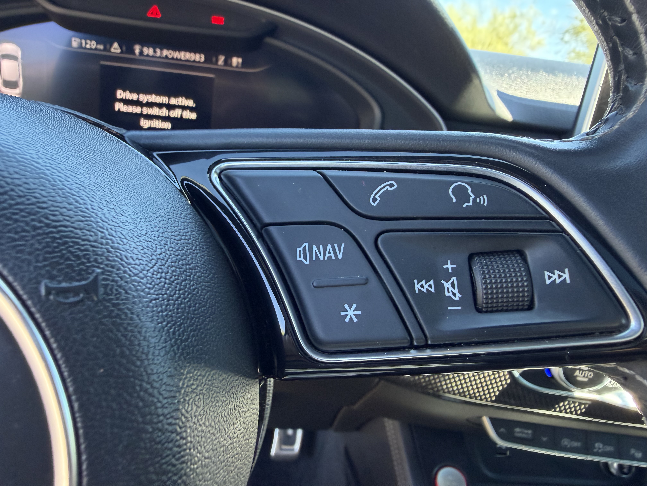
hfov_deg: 71.6
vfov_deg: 56.8
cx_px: 324
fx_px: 449
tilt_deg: -14.6
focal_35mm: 24
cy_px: 243
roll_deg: -5.4
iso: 320
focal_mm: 2.22
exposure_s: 1/121
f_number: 2.2
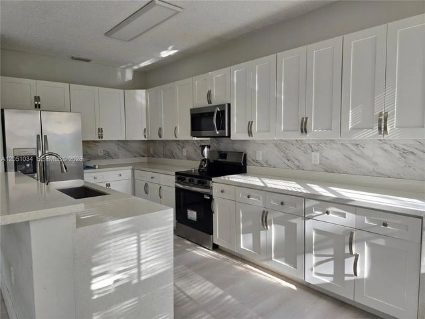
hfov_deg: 73.9
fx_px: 282
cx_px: 212
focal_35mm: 23
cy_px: 160
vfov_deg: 58.9
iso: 64
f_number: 1.7
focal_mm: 6.3
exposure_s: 1/180
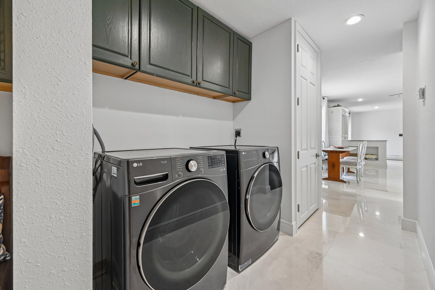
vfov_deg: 81.2
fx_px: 169
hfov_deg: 104.3
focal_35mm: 14
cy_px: 145
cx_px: 218
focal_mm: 14
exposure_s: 1/80
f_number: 8
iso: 3200
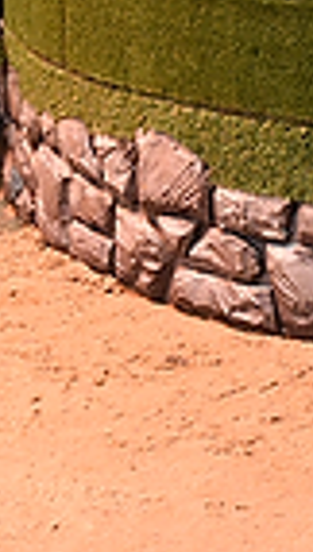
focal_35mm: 123
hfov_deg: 9.8
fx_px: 1805
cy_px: -170
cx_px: 356
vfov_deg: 16.4
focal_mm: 28
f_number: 4
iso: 6400
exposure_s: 1/200
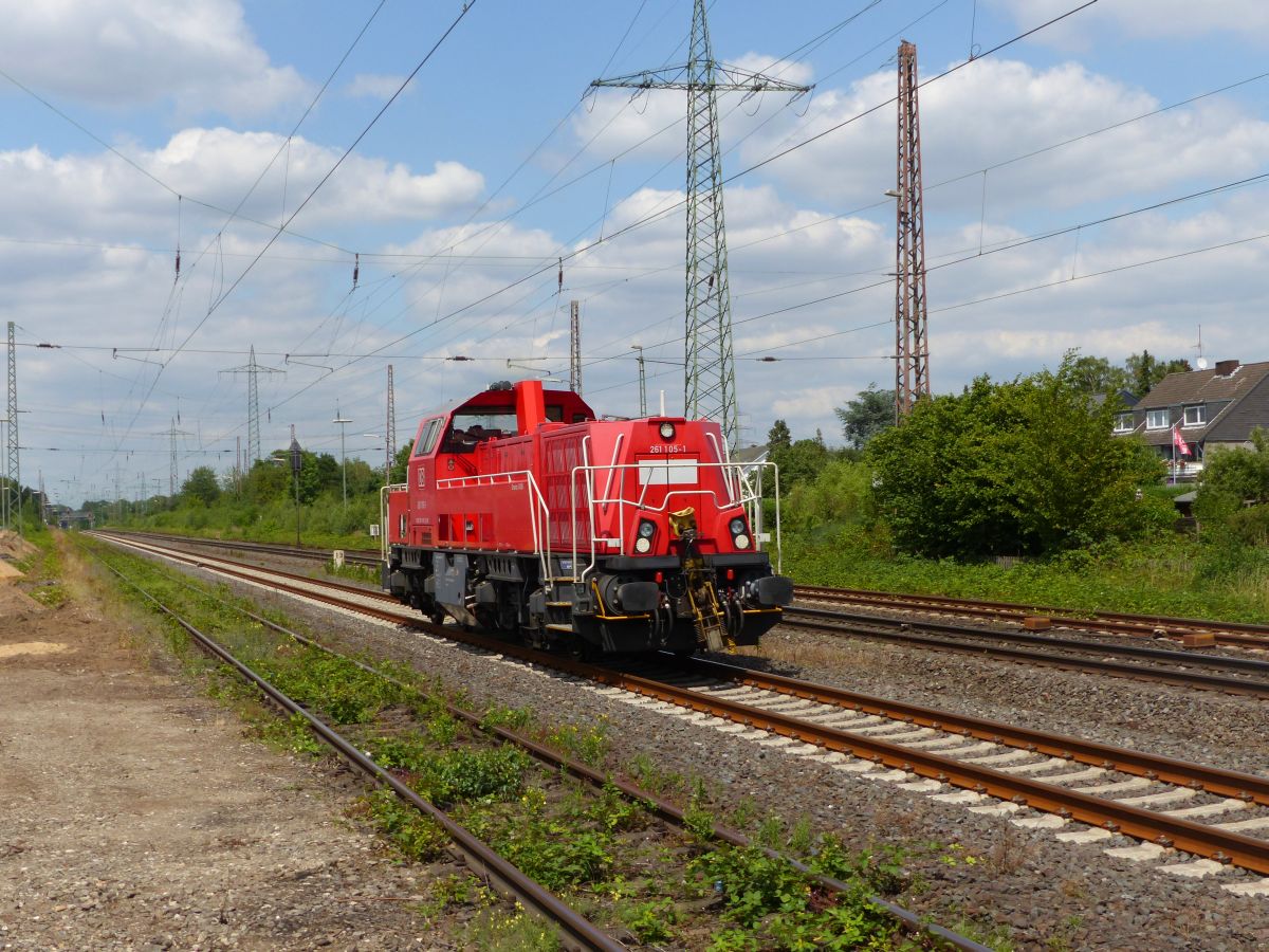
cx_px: 634
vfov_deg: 29.7
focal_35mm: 49
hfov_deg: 38.9
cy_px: 476
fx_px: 1796
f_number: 4
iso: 100
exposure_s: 1/1300
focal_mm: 8.7
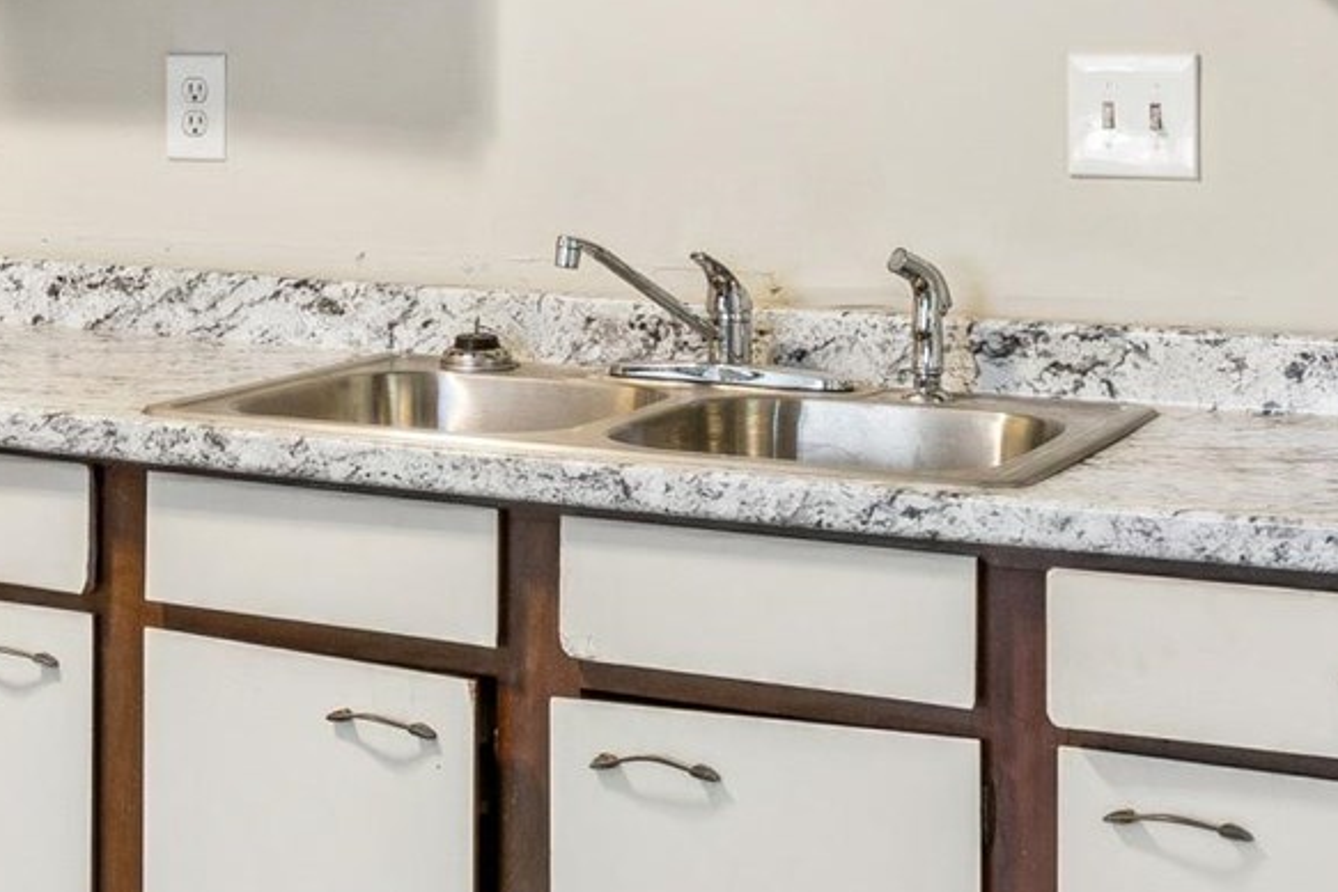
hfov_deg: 25.0
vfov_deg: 16.9
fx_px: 2956
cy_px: 83
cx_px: 225
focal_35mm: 80
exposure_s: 1/1.25
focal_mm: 15.1
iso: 400
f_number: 13
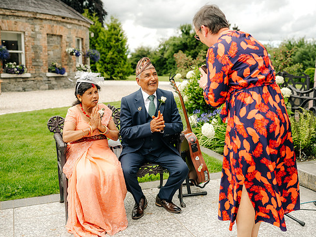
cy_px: 119
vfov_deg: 36.0
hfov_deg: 46.8
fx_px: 365
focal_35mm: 40
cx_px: 166
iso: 100
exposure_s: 1/1250
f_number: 2.5
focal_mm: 35
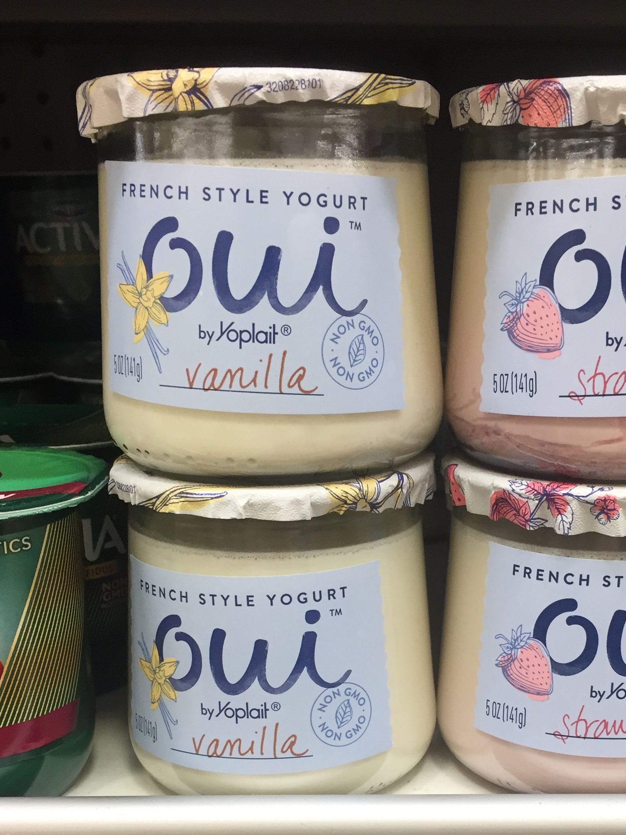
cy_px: 636
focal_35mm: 46
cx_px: 429
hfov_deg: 31.2
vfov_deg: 40.0
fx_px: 1109
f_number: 2.2
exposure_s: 1/30
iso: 32
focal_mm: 4.15
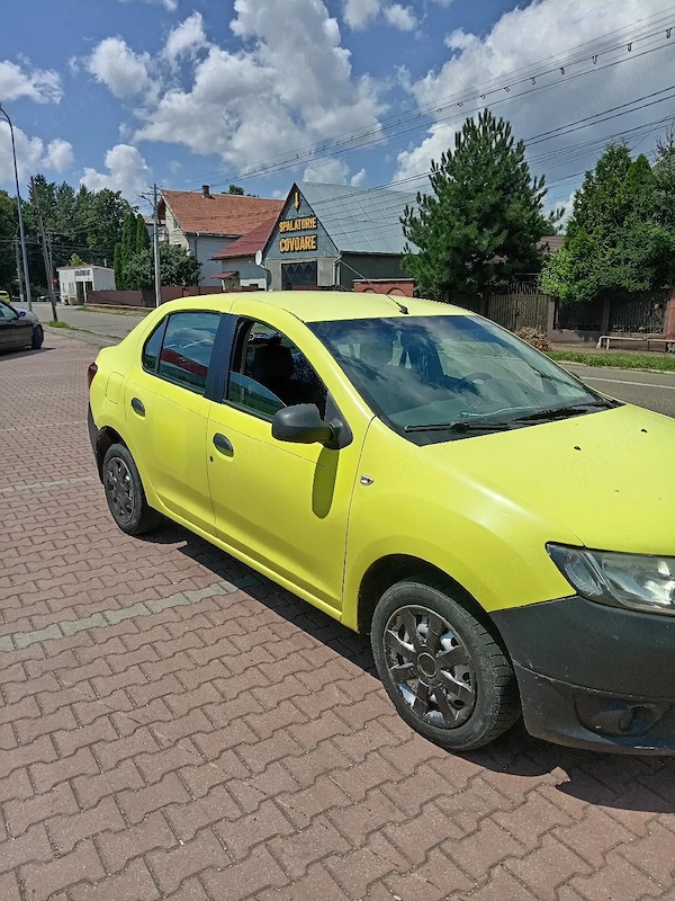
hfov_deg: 53.1
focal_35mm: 26
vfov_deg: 67.3
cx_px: 338
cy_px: 450
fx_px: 676
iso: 100
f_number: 1.8
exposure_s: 1/2500
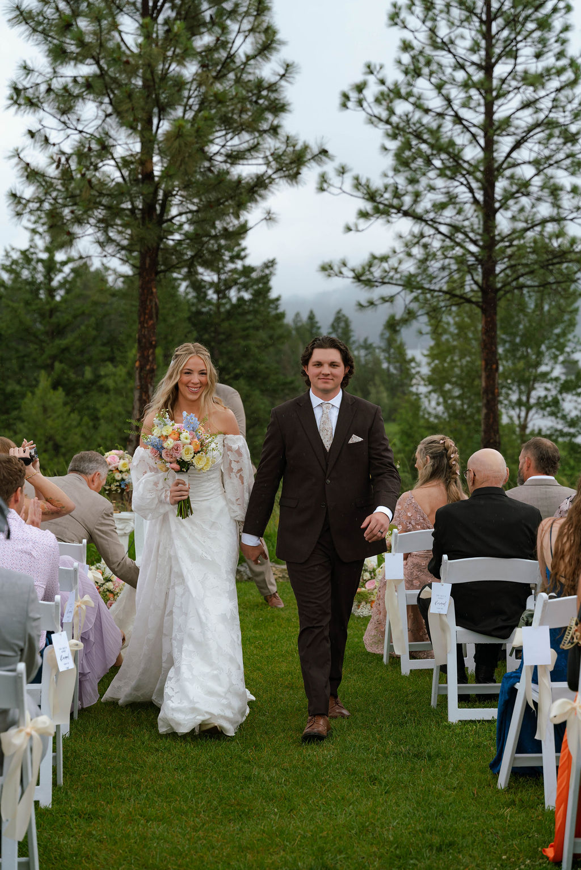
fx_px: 1694
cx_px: 290
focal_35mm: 70
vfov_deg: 28.8
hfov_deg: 19.5
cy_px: 435
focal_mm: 70
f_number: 4
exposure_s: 1/640
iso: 320
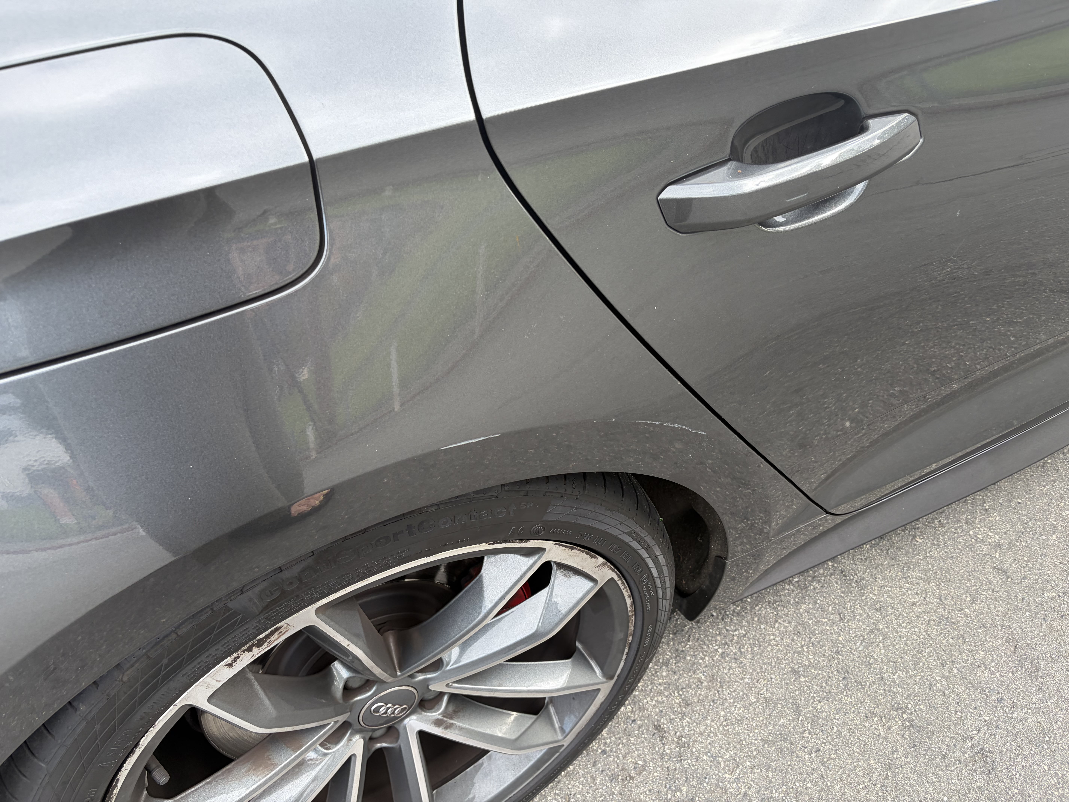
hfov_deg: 67.3
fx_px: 803
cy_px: 401
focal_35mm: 26
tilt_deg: -46.9
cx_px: 534
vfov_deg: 53.1
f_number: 1.6
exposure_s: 1/261
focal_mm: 5.96
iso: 40
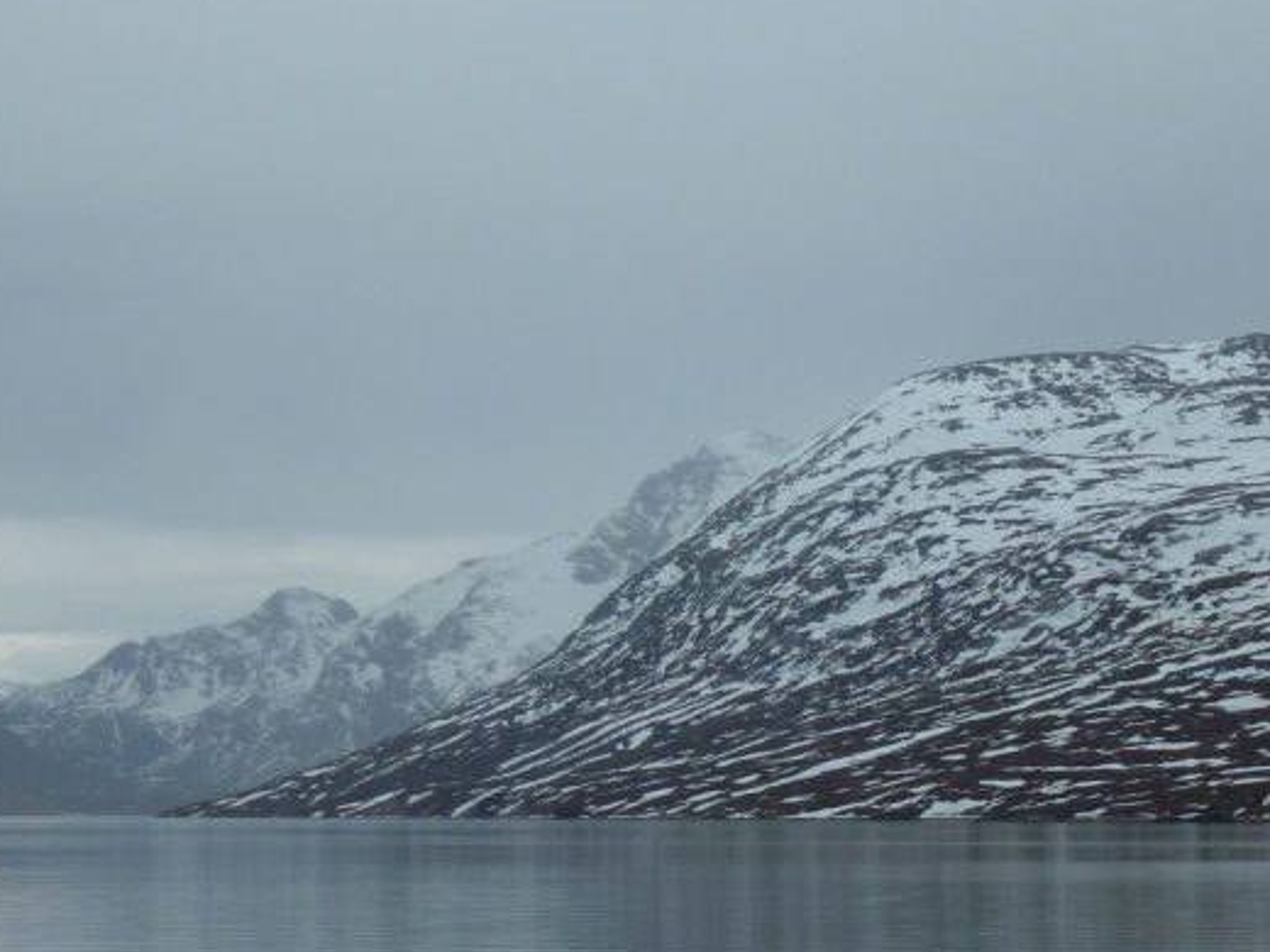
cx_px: 491
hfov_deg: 19.1
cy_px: 405
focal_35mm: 103
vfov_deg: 14.4
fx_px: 3779
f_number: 4.5
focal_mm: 11
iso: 80
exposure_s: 1/500
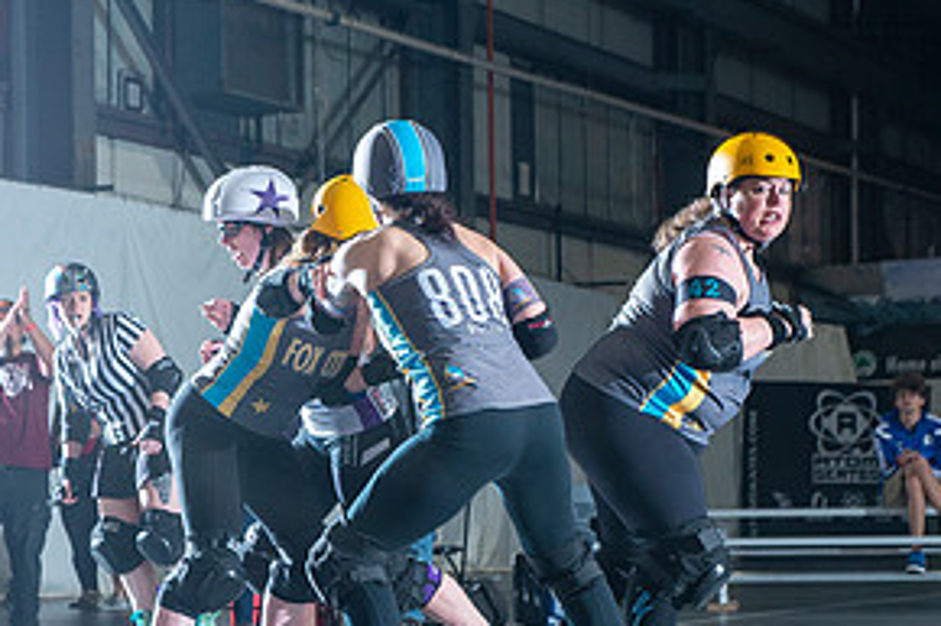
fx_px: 2612
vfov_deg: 13.6
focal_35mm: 100
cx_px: 412
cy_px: 456
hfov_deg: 20.4
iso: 800
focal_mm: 50
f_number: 7.1
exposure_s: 1/160
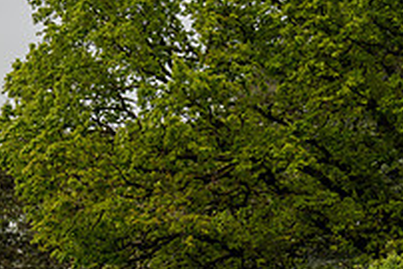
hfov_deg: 10.0
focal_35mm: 201
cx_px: -168
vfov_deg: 6.8
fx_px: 2252
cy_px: 372
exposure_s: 1/1000
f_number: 3.5
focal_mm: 70
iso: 320
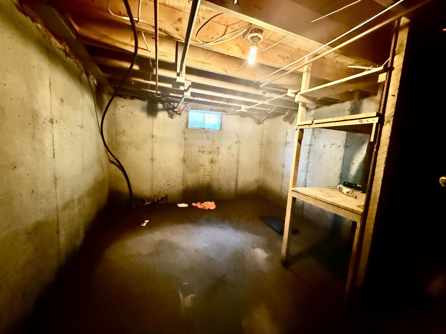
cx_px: 223
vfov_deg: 85.7
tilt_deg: -7.9
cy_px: 167
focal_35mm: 14
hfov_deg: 102.1
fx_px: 180
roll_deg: -4.4
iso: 1600
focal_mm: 2.22
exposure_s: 1/30
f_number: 2.2
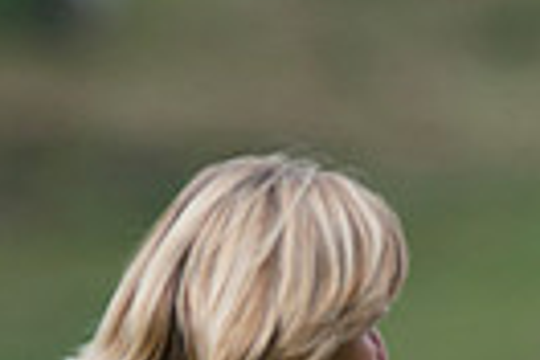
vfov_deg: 1.0
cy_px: 742
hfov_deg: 1.6
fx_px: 19753
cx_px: 781
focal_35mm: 1317
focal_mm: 300
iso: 200
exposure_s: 1/1000
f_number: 5.6
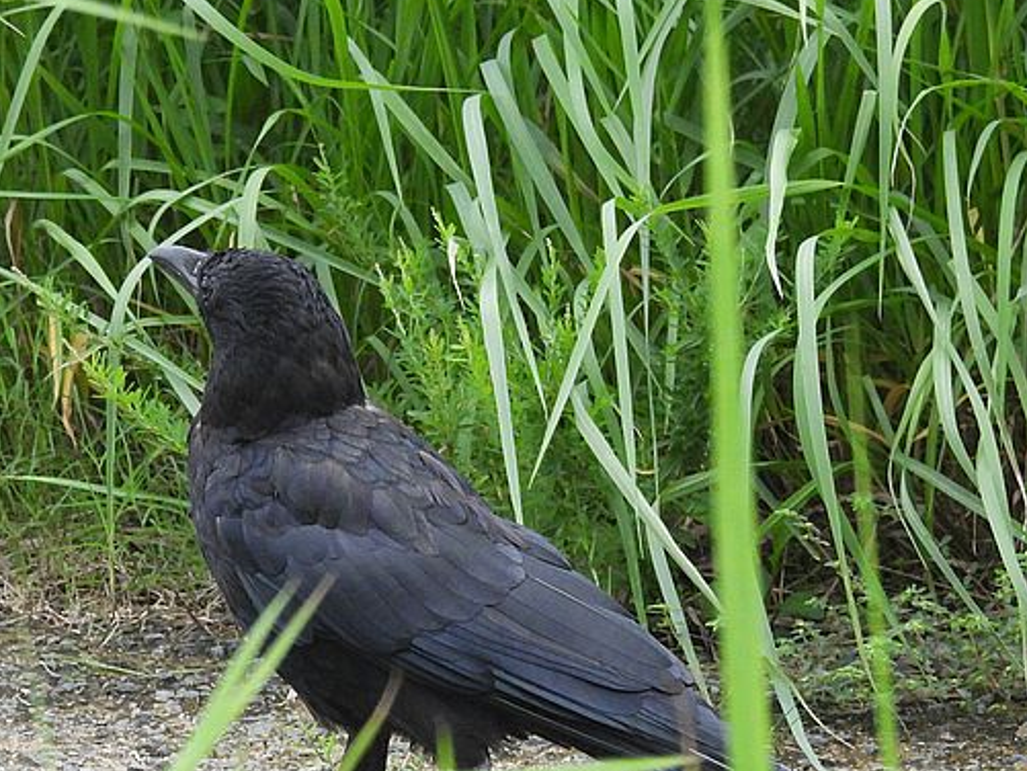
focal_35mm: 479
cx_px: 424
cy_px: 517
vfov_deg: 3.1
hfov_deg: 4.1
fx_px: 14215
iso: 800
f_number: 5
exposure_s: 1/1600
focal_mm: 53.5
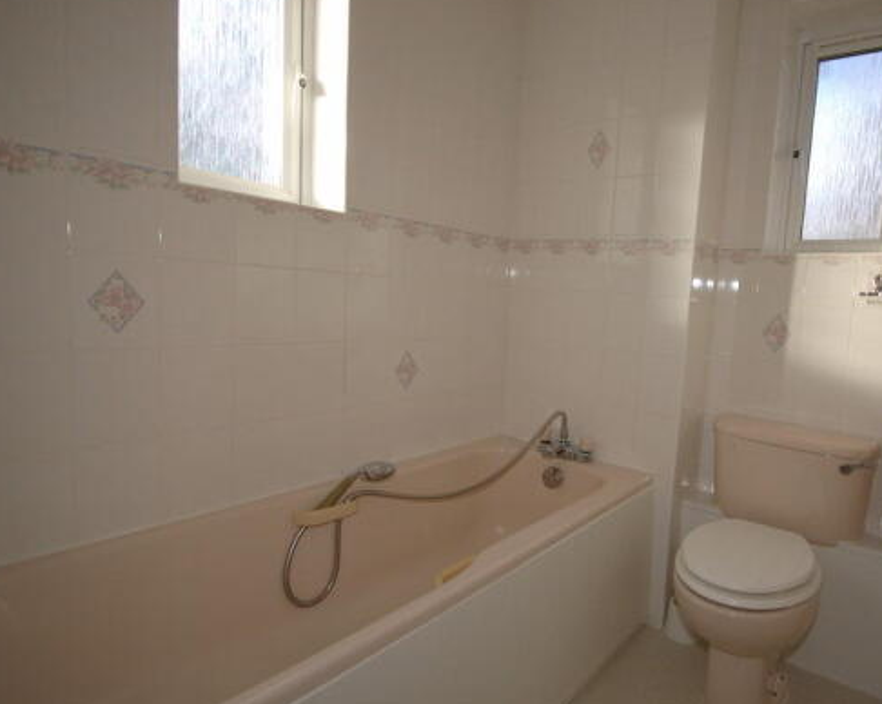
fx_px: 496
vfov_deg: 70.8
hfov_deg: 81.1
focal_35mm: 19
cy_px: 339
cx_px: 573
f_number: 5.6
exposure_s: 1/125
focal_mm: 10
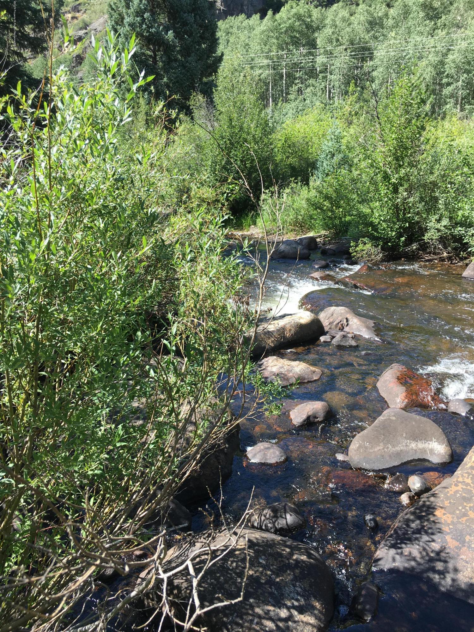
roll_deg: -0.6
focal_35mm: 29
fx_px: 529
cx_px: 237
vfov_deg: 61.7
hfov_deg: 48.2
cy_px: 316
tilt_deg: -17.0
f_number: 2.2
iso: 25
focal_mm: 4.15
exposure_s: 1/388
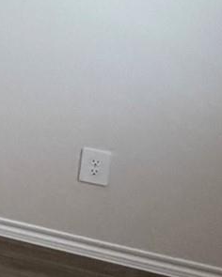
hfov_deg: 9.1
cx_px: -581
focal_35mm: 95
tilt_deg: -8.4
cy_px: -6
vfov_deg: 19.5
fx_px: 780
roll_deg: +2.0
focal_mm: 2.22
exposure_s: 1/121
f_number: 2.2
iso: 200
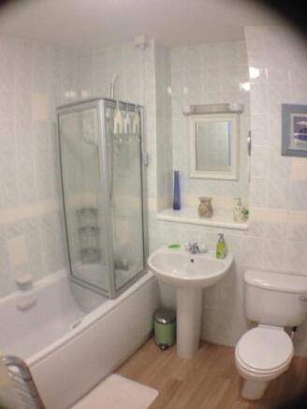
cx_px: 154
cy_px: 204
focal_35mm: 35
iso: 160
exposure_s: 1/20
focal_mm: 4.28
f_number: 2.4
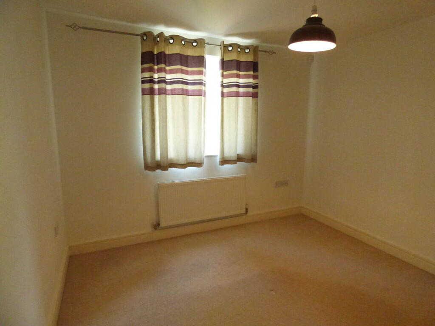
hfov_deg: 81.7
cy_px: 163
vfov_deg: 66.0
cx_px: 218
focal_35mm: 20
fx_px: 251
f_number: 2.8
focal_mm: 3.58
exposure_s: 1/160
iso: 1600
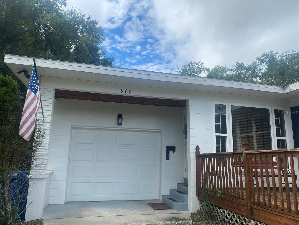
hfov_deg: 67.3
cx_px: 150
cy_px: 112
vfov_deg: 53.1
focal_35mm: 26
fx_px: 225
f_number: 1.8
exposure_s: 1/1898
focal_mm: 4.25
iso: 32
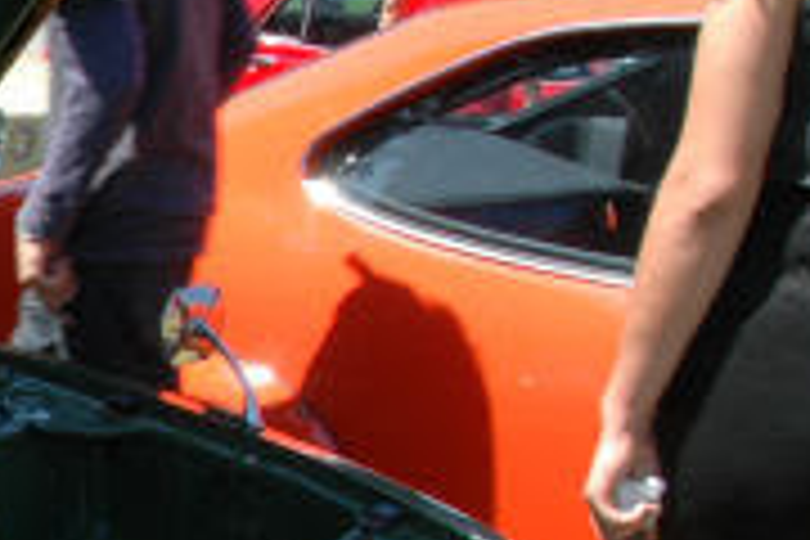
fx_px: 2160
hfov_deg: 18.0
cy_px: 490
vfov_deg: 14.1
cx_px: -526
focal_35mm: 96
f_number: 14
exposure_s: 1/50
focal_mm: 18
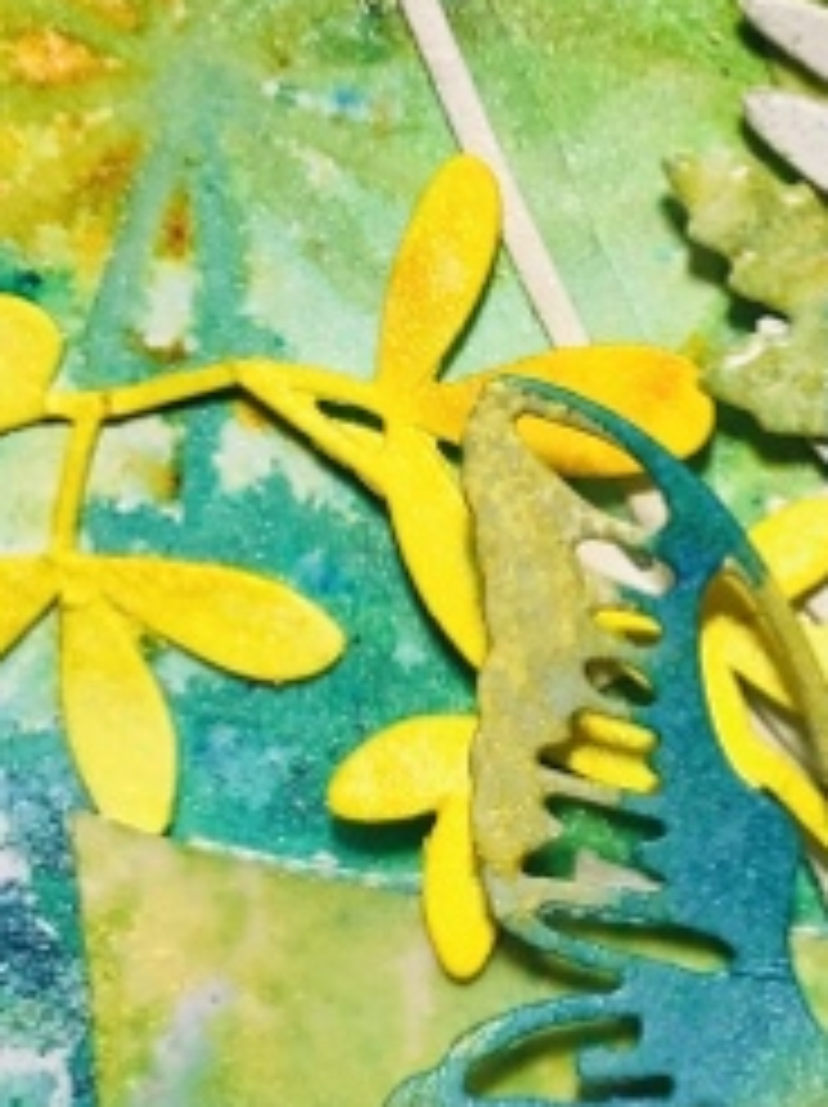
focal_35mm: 114
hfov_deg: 12.6
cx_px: 1026
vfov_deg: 17.2
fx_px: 3642
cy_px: 338
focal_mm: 3.99
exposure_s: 1/30
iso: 20
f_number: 1.8
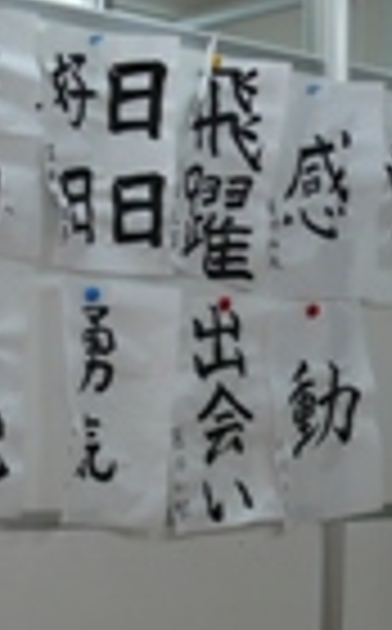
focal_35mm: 102
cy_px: 531
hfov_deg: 11.8
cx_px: -302
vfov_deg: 20.1
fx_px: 1751
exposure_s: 1/60
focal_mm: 7.4
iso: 100
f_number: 2.8
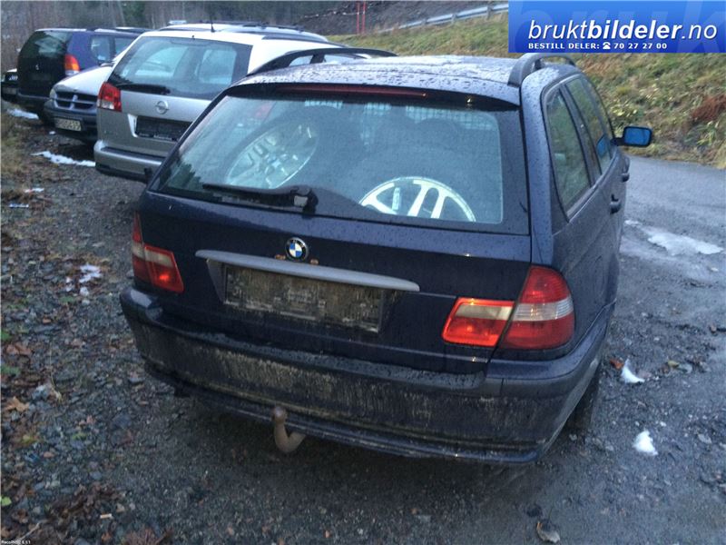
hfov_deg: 61.7
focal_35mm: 29
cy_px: 272
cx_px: 363
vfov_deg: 48.2
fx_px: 608
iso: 250
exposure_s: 1/17
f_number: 2.2
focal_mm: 4.15
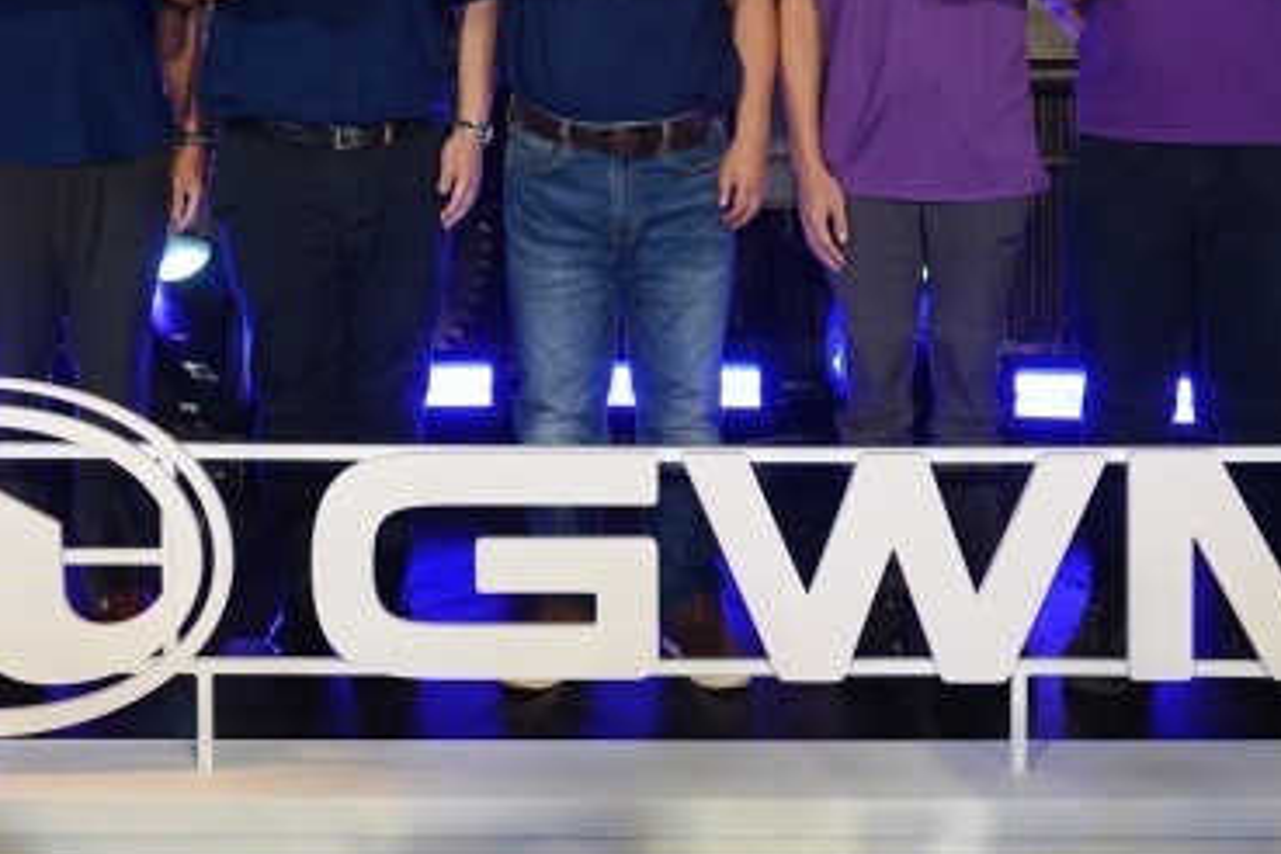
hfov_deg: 32.8
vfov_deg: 21.5
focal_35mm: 61
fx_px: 2170
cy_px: 17
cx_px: 493
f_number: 2.8
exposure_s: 1/200
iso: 2500
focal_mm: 30
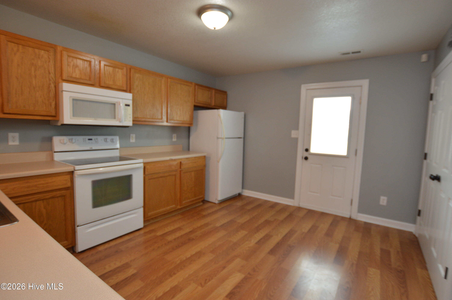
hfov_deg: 95.0
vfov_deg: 71.9
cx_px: 226
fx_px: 207
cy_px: 150
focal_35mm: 16
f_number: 3.5
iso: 400
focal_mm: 11
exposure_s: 1/60
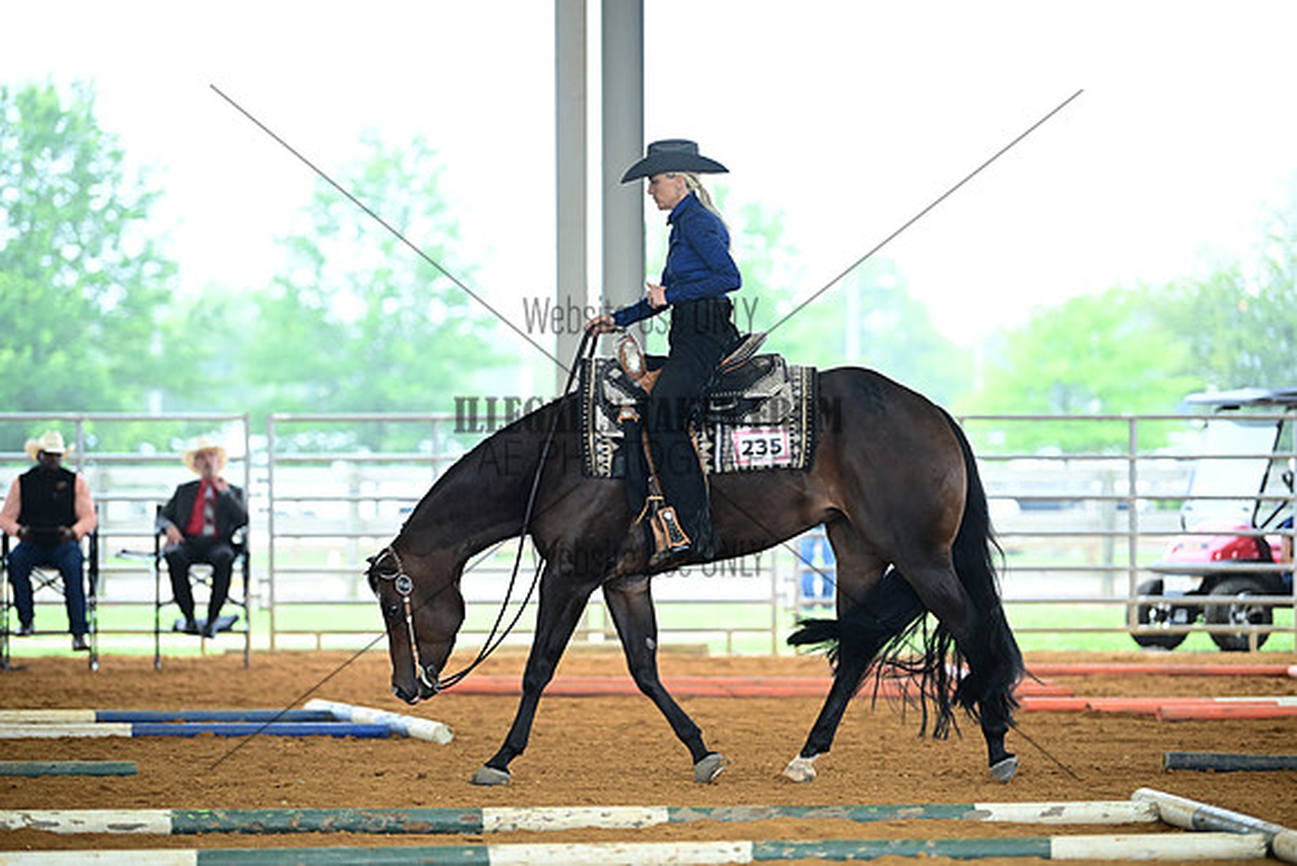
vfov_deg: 8.6
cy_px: 433
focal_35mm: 160
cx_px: 648
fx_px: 5766
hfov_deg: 12.8
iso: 640
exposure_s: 1/309
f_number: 2.8
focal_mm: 160
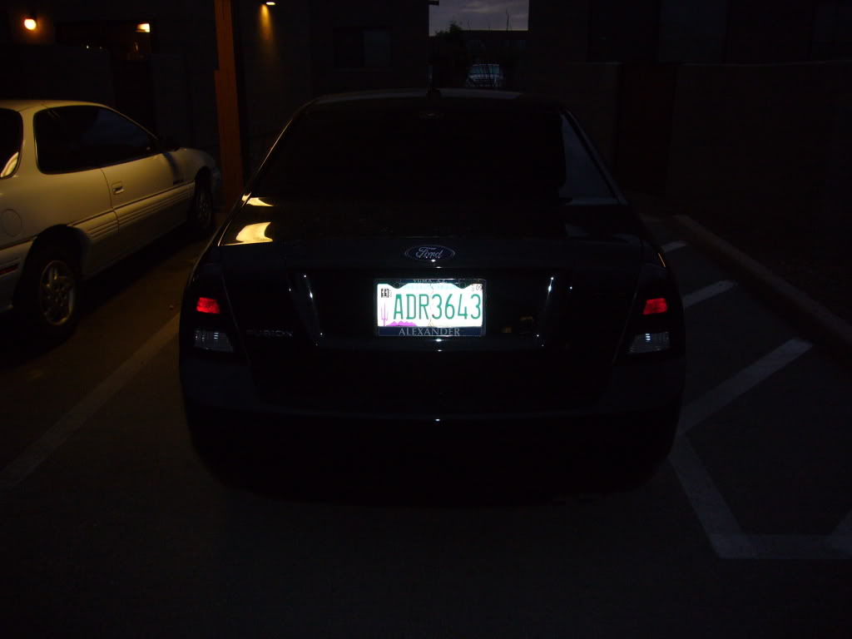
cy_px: 320
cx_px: 426
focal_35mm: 28
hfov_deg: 63.4
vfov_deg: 49.7
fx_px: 689
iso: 100
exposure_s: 1/30
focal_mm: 4.6
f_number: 2.8
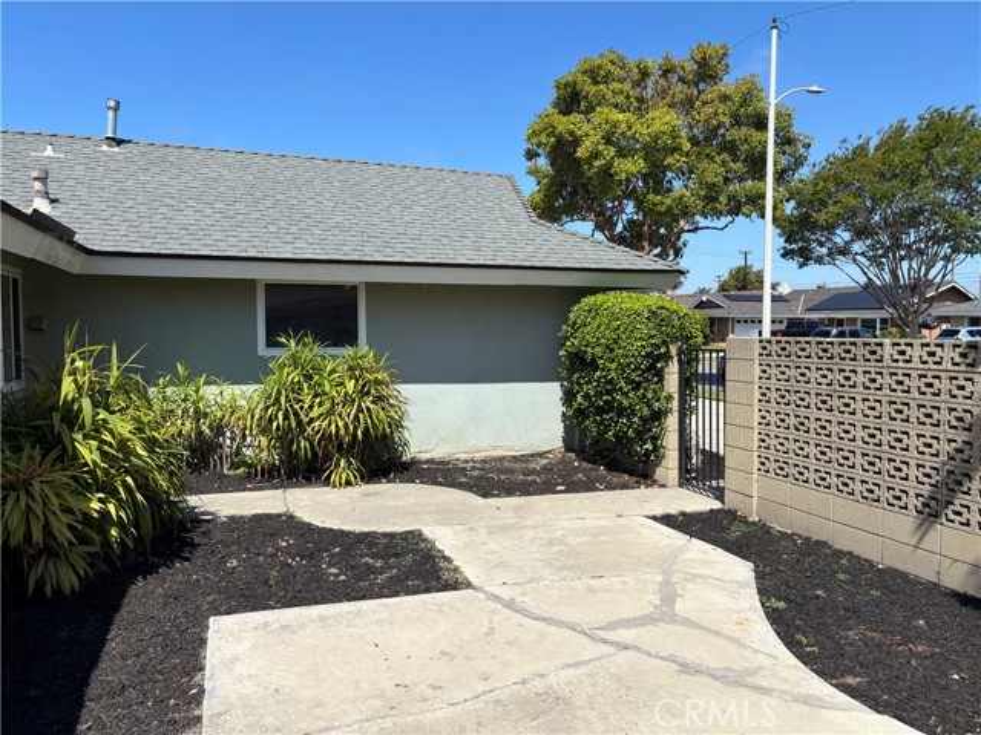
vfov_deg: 53.1
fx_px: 737
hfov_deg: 67.3
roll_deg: -0.7
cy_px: 368
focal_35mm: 26
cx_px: 490
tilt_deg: -2.5
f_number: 1.6
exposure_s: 1/3650
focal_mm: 5.96
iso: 50
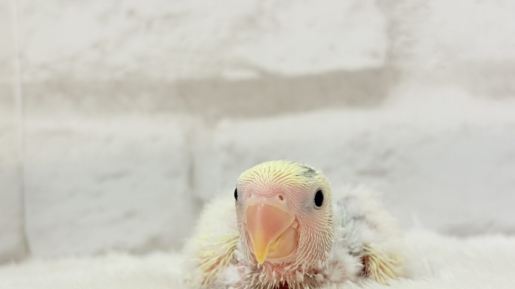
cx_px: 258
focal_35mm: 57
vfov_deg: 21.0
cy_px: 188
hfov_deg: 36.6
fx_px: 778
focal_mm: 5.96
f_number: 1.6
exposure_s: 1/100
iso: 64
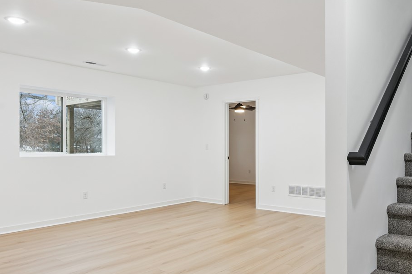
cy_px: 151
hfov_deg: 61.4
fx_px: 343
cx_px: 247
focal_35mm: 30
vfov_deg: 43.5
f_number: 9
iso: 400
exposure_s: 1/15
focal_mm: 16
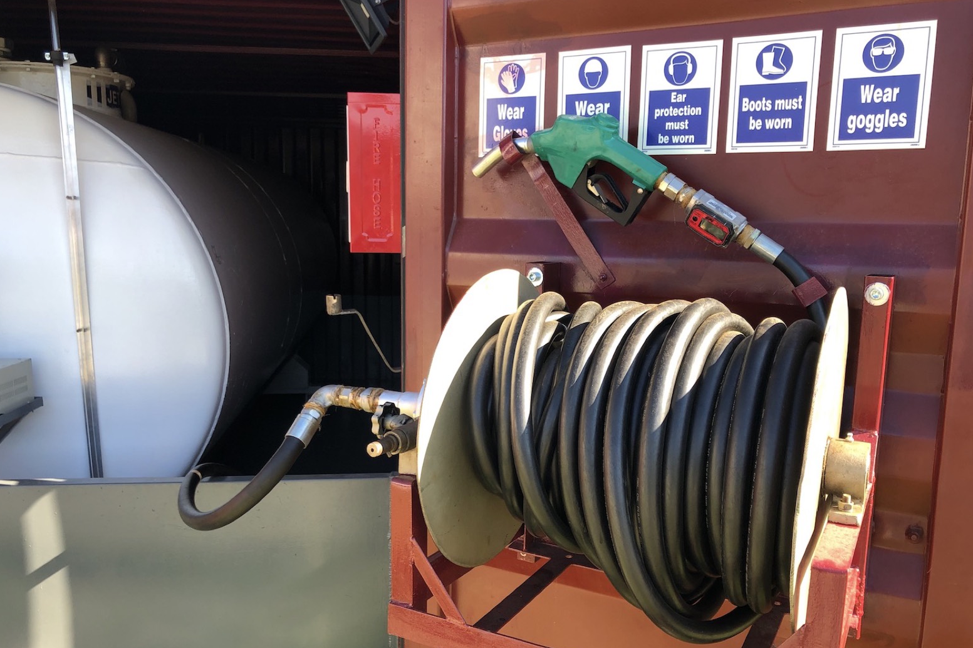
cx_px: 483
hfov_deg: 61.9
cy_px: 350
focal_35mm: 30
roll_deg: +0.8
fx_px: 811
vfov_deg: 43.6
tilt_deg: -8.5
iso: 20
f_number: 1.8
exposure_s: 1/219
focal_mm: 4
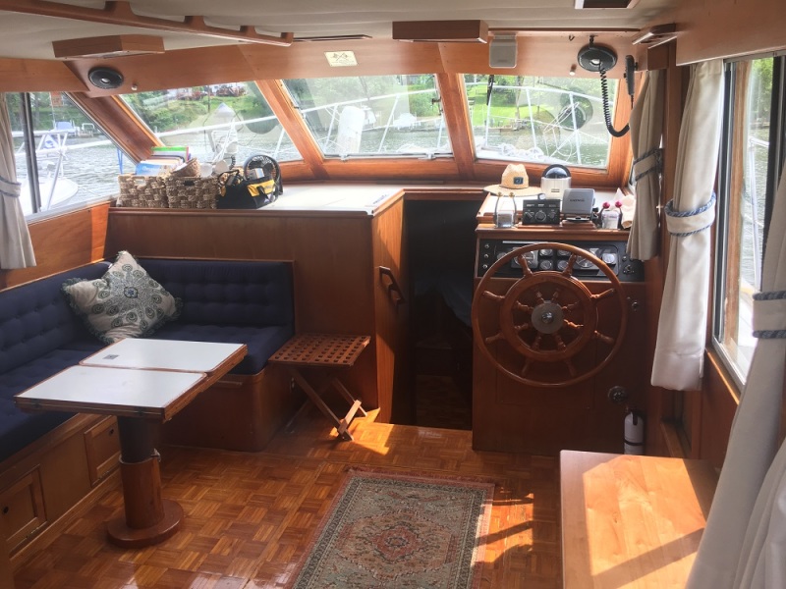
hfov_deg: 61.7
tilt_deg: -14.8
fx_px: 658
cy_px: 294
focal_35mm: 29
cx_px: 393
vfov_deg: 48.2
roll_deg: +2.3
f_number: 2.2
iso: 32
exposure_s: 1/120
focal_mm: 4.15
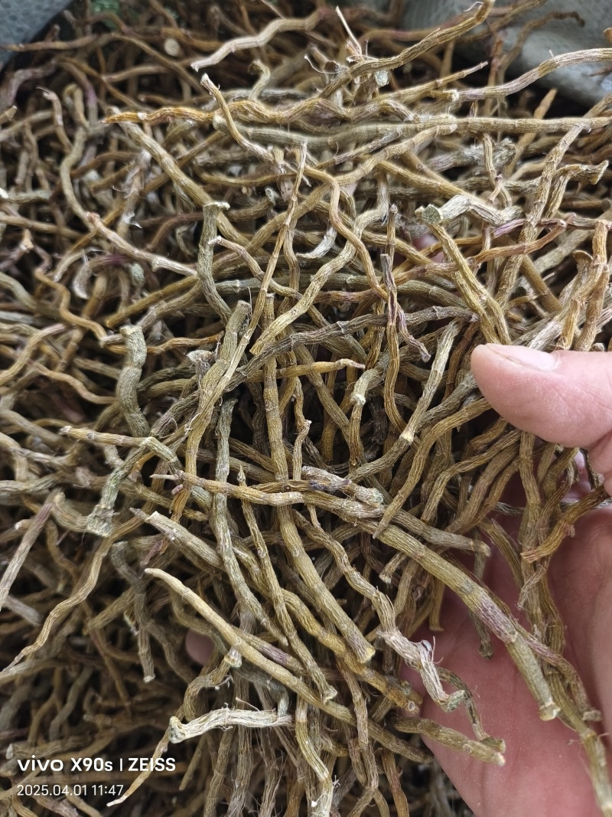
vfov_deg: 73.9
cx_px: 306
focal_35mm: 23
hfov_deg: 58.9
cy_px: 408
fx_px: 542
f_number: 1.75
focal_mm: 5.5
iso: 2844
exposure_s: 1/286
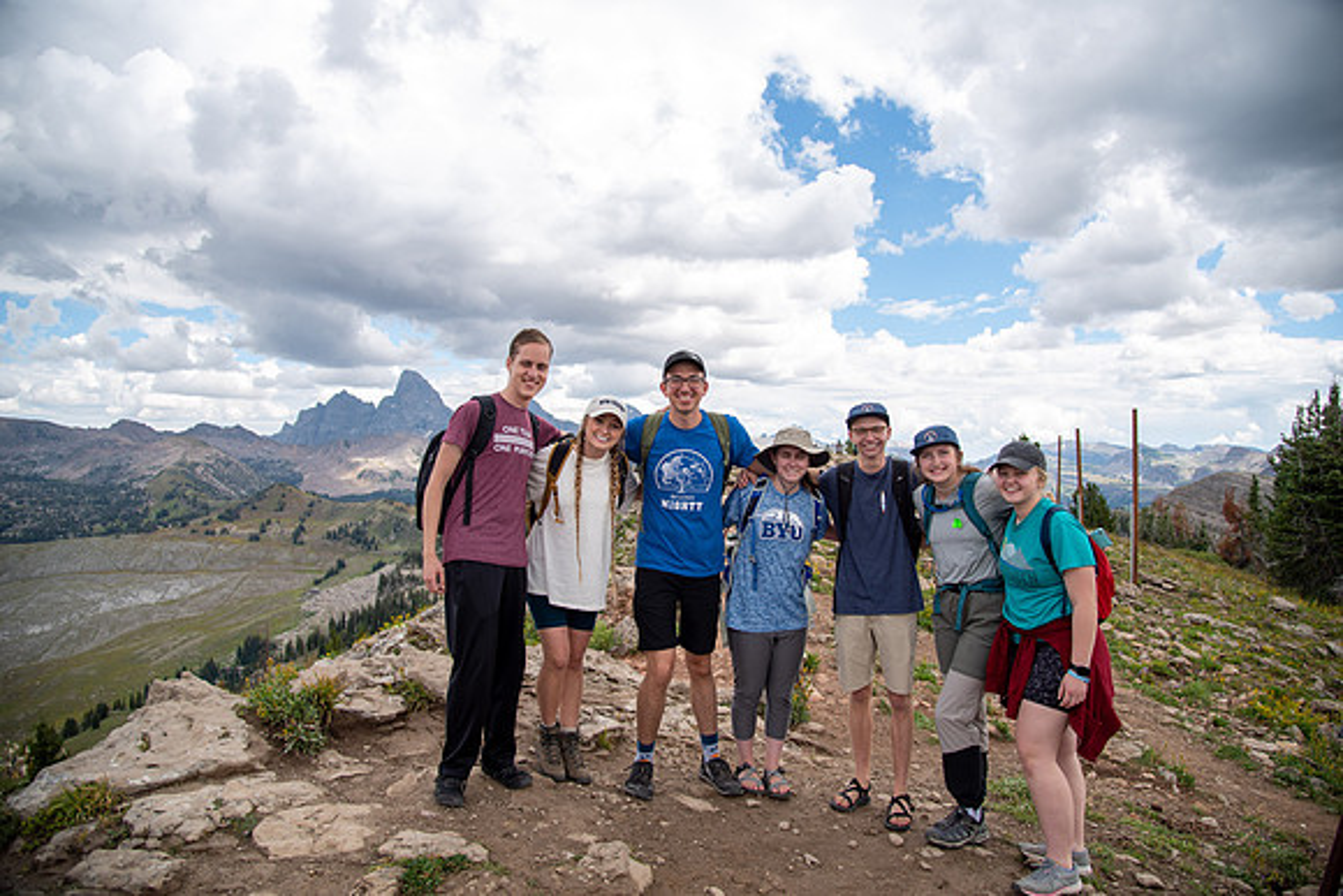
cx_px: 672
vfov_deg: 53.2
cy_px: 448
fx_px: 896
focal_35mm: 24
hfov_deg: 73.7
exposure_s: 1/500
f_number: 4
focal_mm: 24
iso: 100
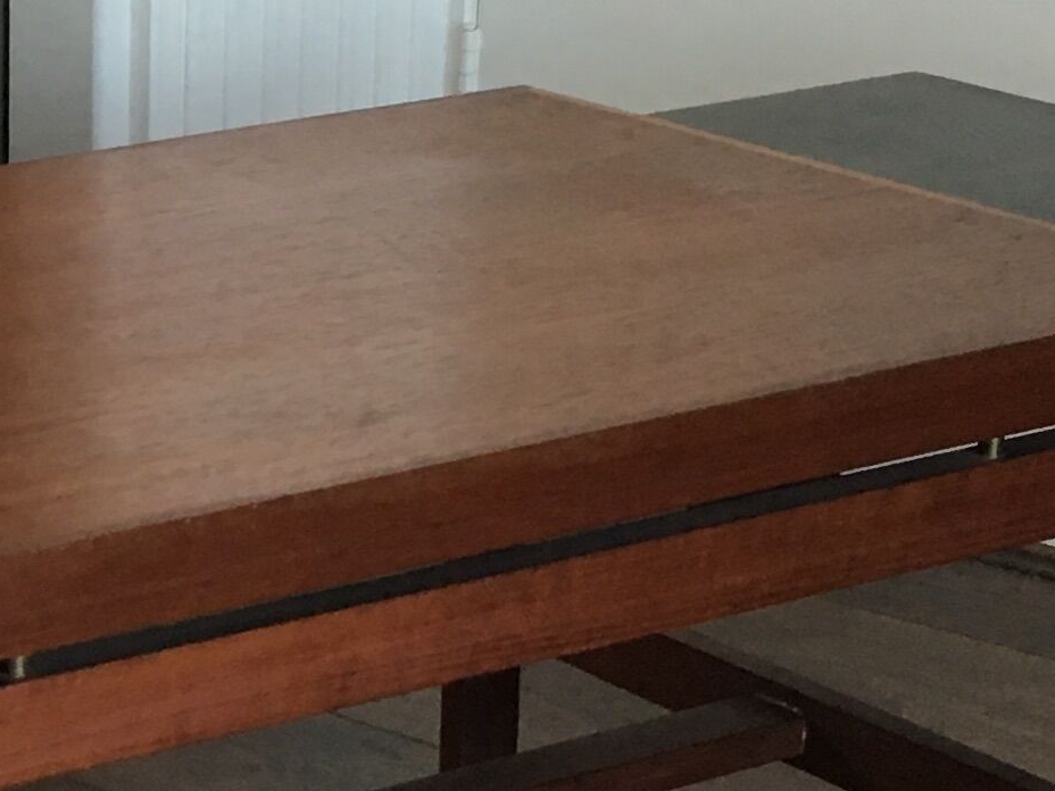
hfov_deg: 15.1
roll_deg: +0.3
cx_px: -242
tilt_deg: -22.5
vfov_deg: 11.6
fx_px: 3840
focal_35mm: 126
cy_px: 800
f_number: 2.2
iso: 64
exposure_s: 1/33
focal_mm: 4.15
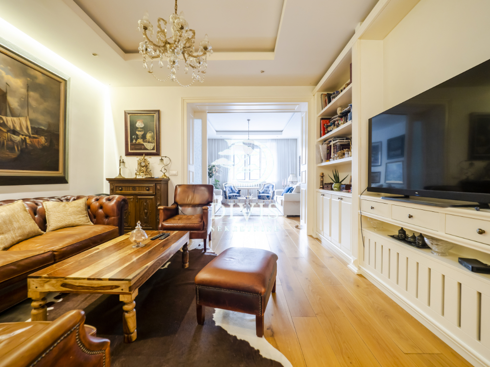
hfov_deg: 102.1
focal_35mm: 14
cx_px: 245
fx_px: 198
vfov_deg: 85.7
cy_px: 184
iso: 400
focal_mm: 7
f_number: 4
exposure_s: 1/6
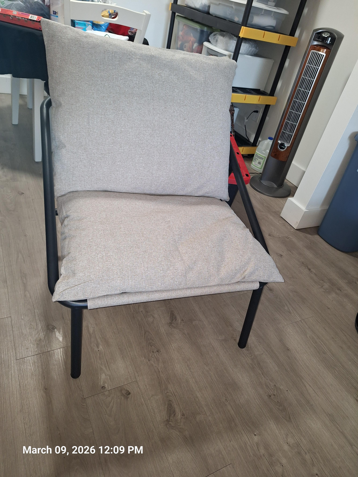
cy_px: 238
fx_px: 317
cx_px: 179
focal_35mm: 23
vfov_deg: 73.9
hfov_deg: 58.9
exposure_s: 1/40
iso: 250
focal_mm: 5.54
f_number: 1.8
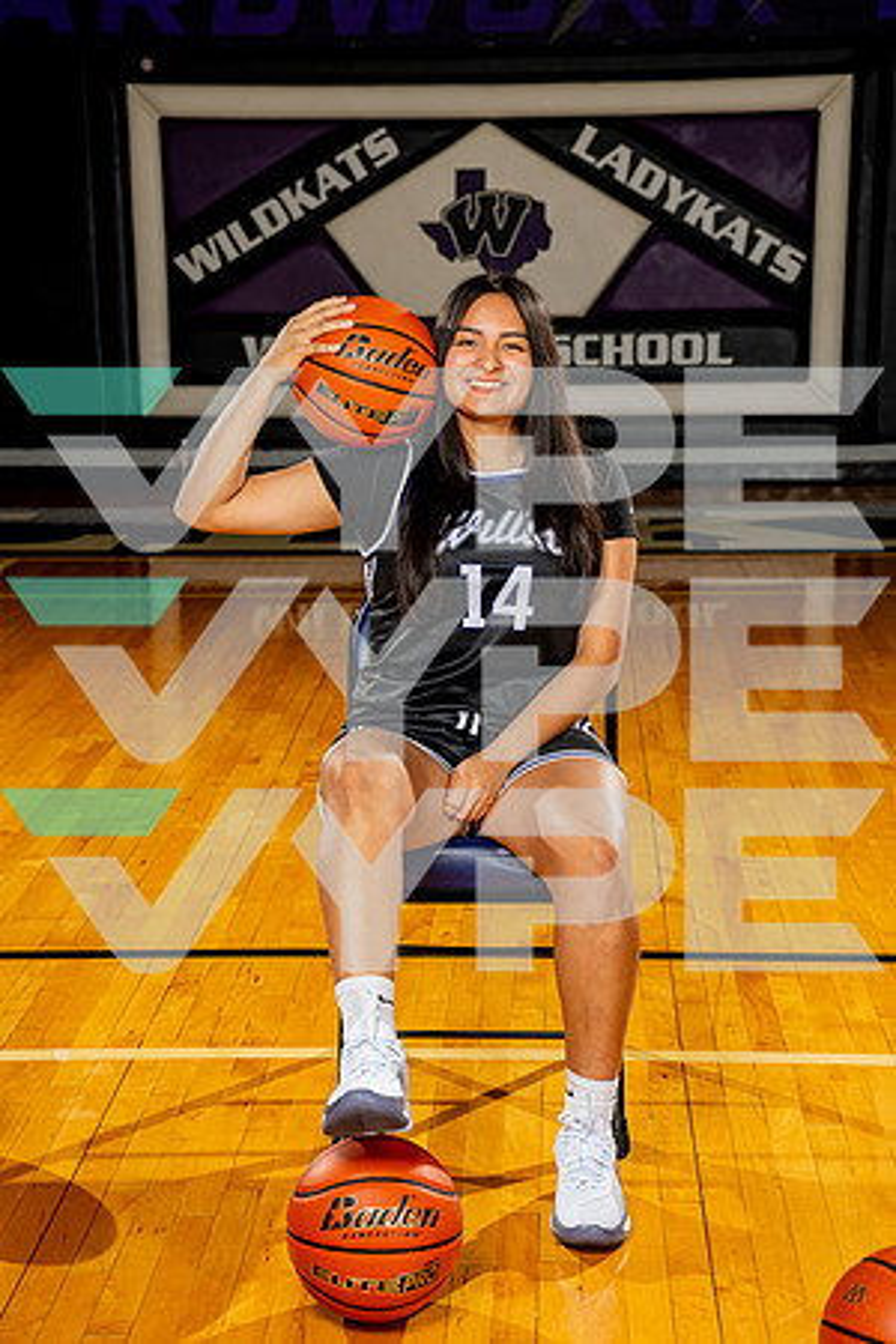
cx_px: 448
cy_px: 672
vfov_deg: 28.8
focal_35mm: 70
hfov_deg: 19.5
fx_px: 2613
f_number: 5.6
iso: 320
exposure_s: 1/250
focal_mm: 70
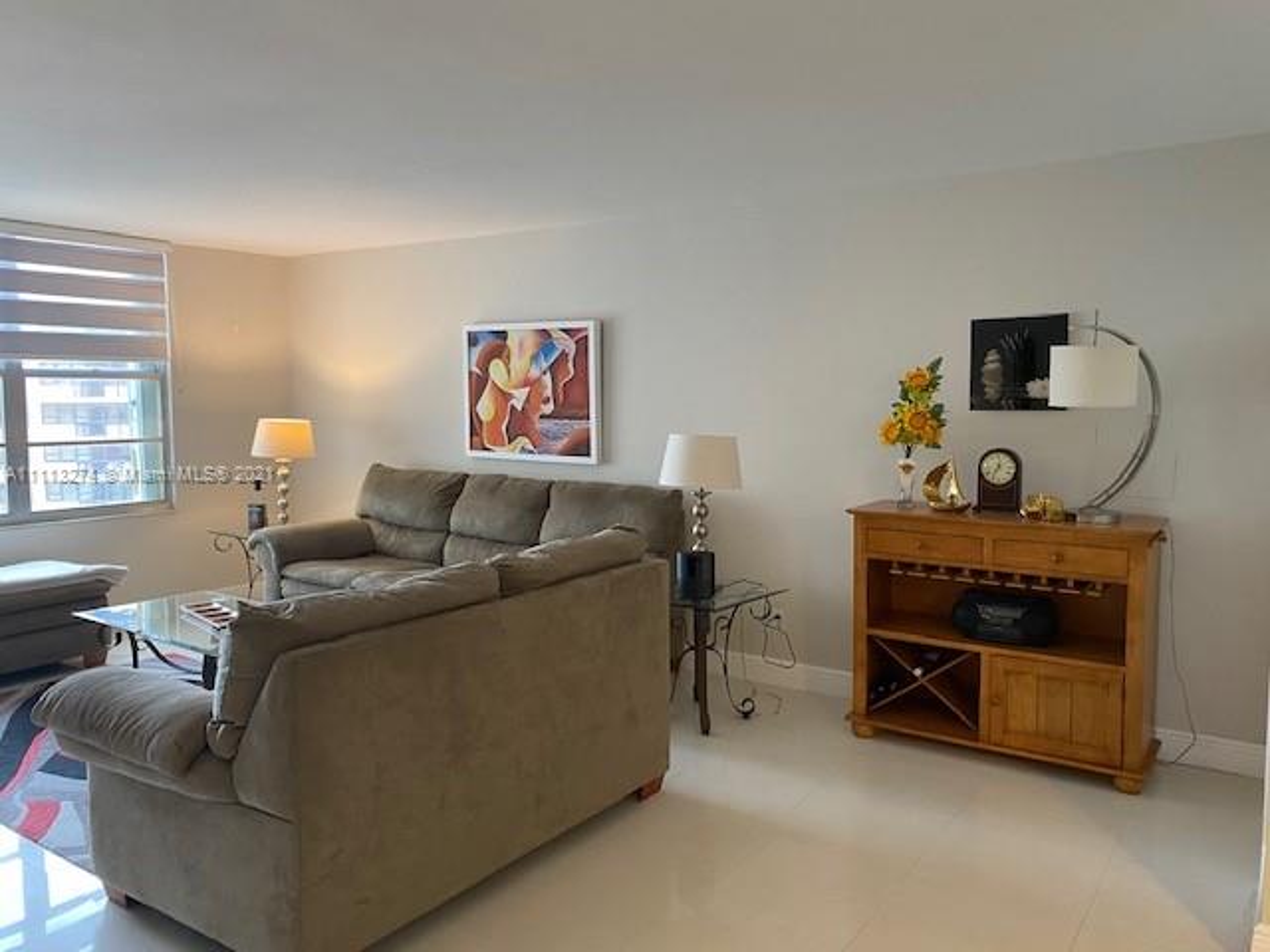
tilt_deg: -5.1
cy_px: 476
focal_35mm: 26
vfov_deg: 53.1
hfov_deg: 67.3
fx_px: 954
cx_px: 635
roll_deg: -0.8
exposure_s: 1/60
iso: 200
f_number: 1.8
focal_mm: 4.25
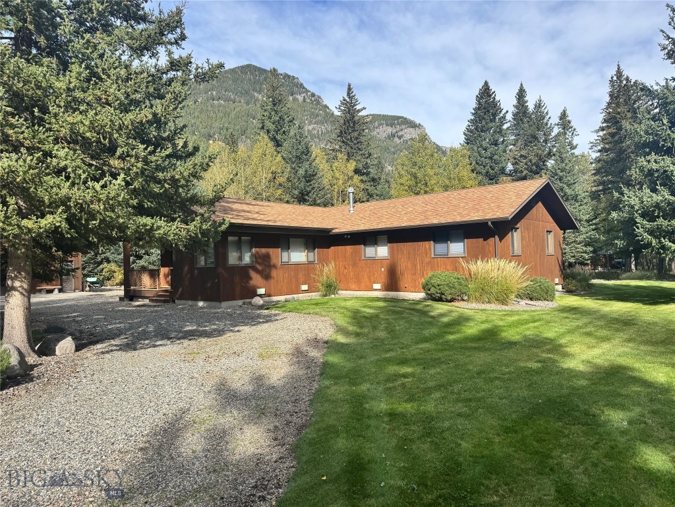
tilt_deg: +0.1
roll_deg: +0.6
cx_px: 338
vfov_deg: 56.8
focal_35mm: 24
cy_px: 254
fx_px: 468
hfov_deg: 71.6
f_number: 1.78
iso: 80
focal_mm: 6.76
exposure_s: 1/2604
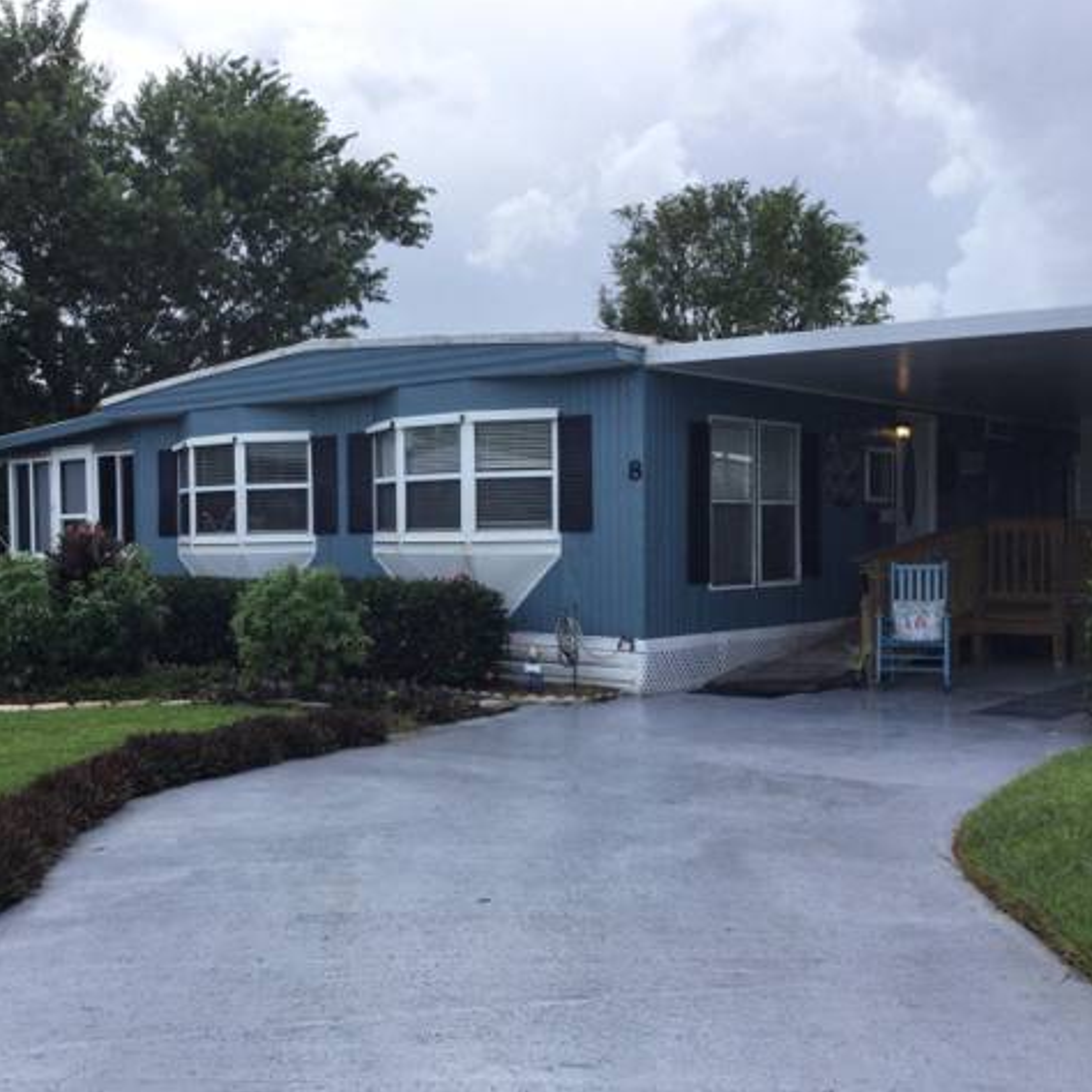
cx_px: 435
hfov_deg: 44.7
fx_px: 1321
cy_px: 543
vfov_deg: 44.9
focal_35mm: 37
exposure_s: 1/519
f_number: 2.4
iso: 25
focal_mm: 3.3
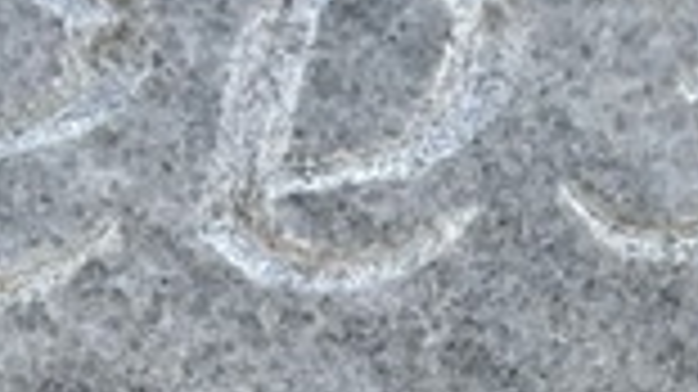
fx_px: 2701
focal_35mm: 146
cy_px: 852
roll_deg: +0.6
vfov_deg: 7.8
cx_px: 333
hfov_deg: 14.7
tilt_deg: -40.9
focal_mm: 5.7
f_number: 1.5
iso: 50
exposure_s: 1/654
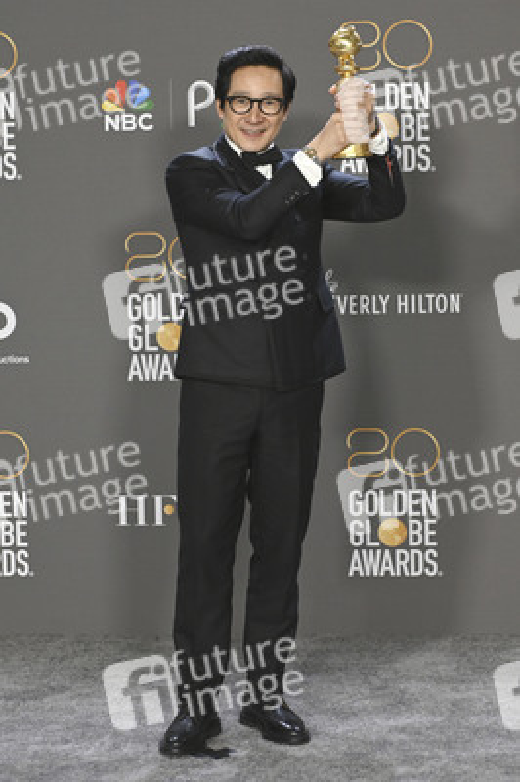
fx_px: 2170
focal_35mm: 100
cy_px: 391
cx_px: 260
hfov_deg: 13.7
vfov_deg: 20.4
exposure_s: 1/320
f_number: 7.1
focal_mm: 100
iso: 5000
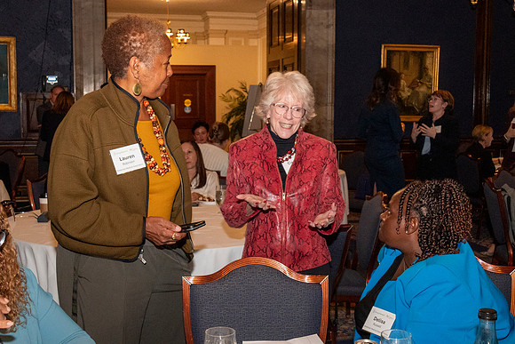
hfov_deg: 38.9
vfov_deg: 26.5
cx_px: 258
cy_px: 172
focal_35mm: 51
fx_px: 730
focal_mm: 34
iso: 4000
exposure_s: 1/80
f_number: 8
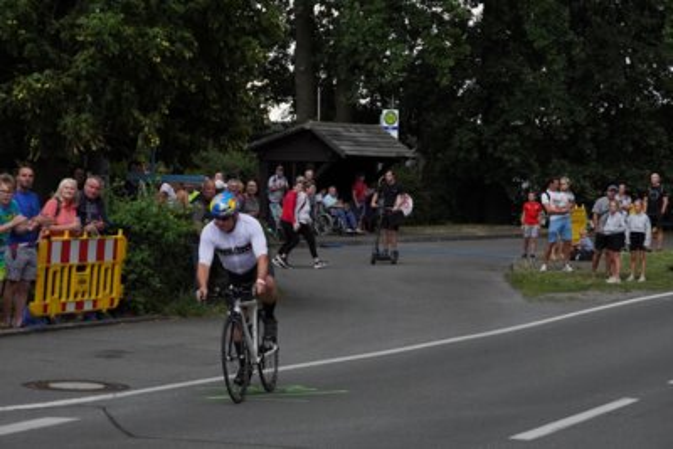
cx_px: 336
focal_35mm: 112
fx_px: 2104
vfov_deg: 12.2
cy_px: 224
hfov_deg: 18.2
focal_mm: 75
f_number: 6.3
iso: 2000
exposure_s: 1/1000
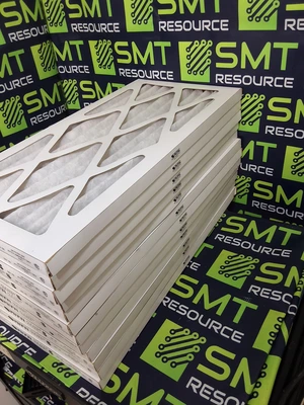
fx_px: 328
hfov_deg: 49.7
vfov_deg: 63.4
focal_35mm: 28
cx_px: 152
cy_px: 202
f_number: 1.9
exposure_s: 1/40
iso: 100
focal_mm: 2.91
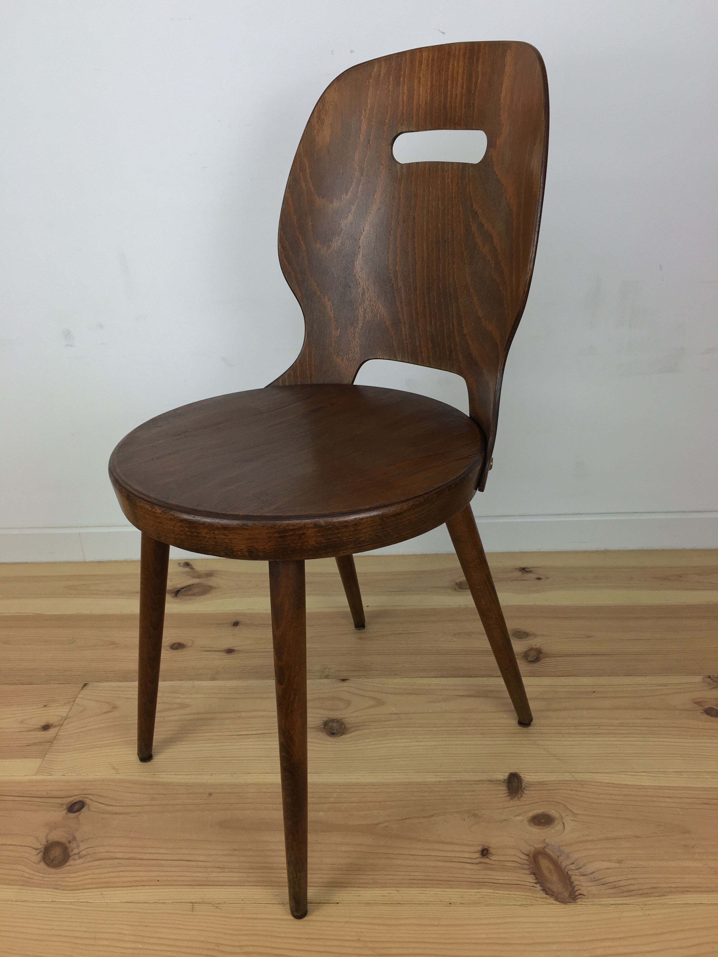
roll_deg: +2.5
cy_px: 478
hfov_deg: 48.2
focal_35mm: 29
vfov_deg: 61.7
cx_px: 359
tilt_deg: -26.4
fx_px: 802
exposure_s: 1/50
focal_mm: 4.15
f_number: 2.2
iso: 32
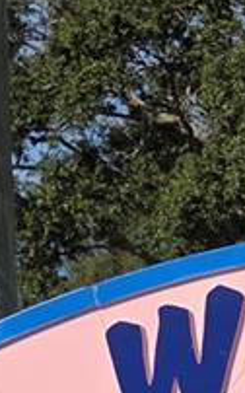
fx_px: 1551
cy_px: 722
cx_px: 395
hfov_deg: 8.8
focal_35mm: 145
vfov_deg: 13.0
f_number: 1.8
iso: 25
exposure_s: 1/2797
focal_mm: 5.4
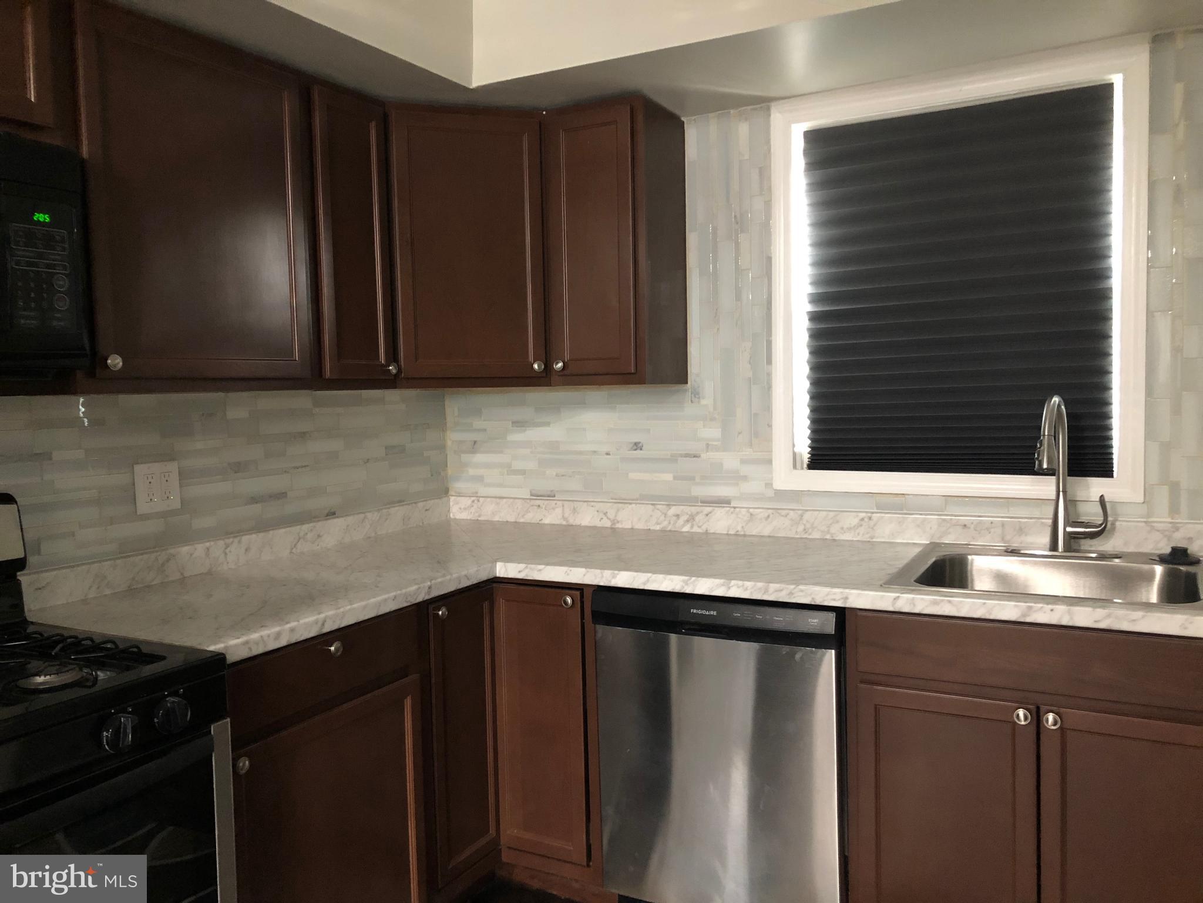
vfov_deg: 49.7
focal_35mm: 28
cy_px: 452
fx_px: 973
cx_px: 602
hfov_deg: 63.4
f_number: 1.8
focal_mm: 4
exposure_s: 1/4
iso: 100
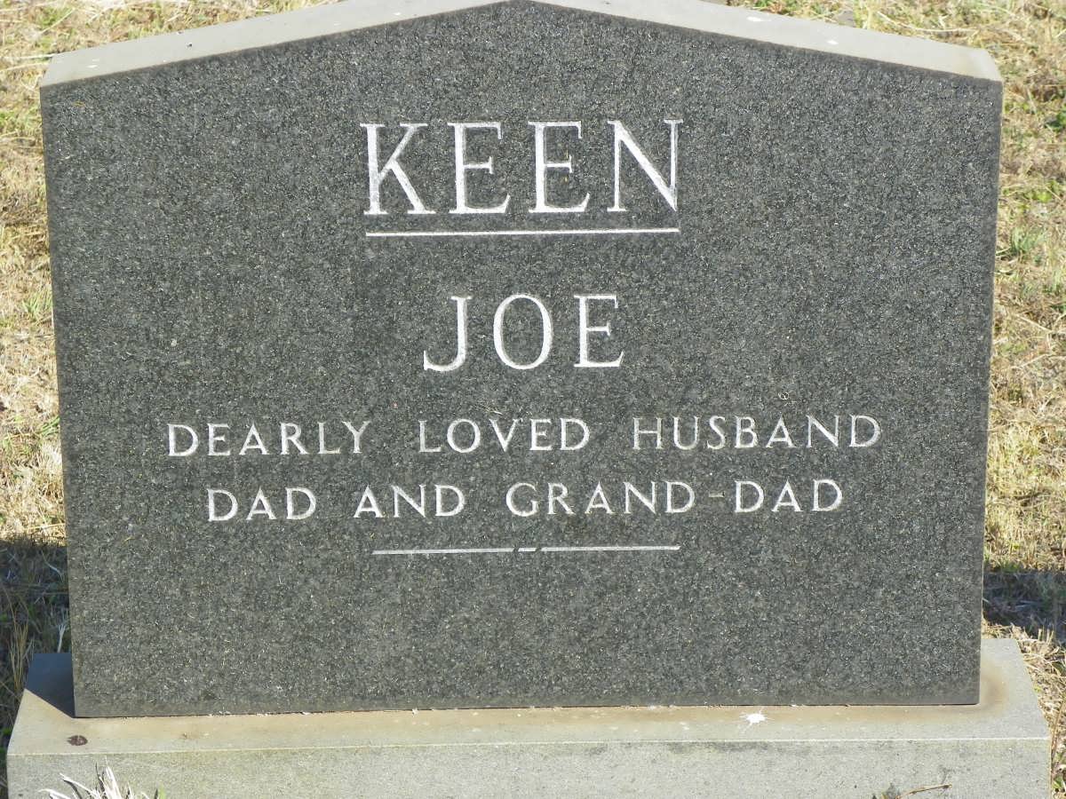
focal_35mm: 117
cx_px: 533
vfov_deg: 12.7
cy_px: 400
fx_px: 3603
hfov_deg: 16.8
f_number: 4
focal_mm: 20.8
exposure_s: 1/160
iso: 64
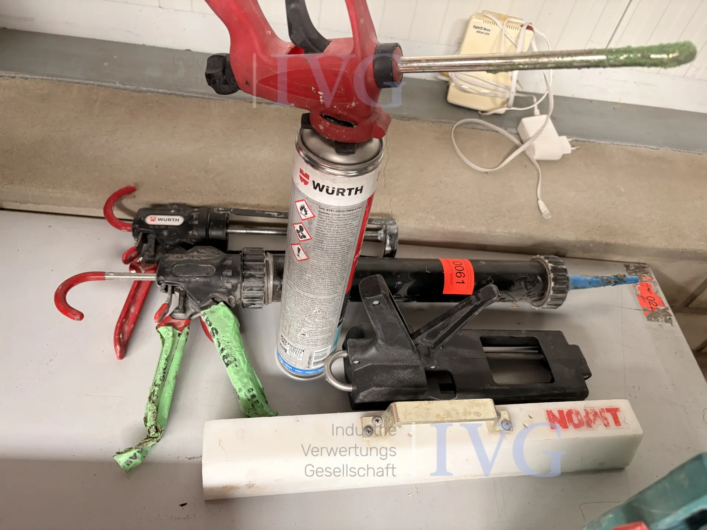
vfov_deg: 53.1
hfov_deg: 67.3
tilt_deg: -48.3
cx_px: 354
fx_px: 531
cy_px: 265
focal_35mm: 26
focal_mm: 5.96
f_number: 1.6
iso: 200
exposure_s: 1/60
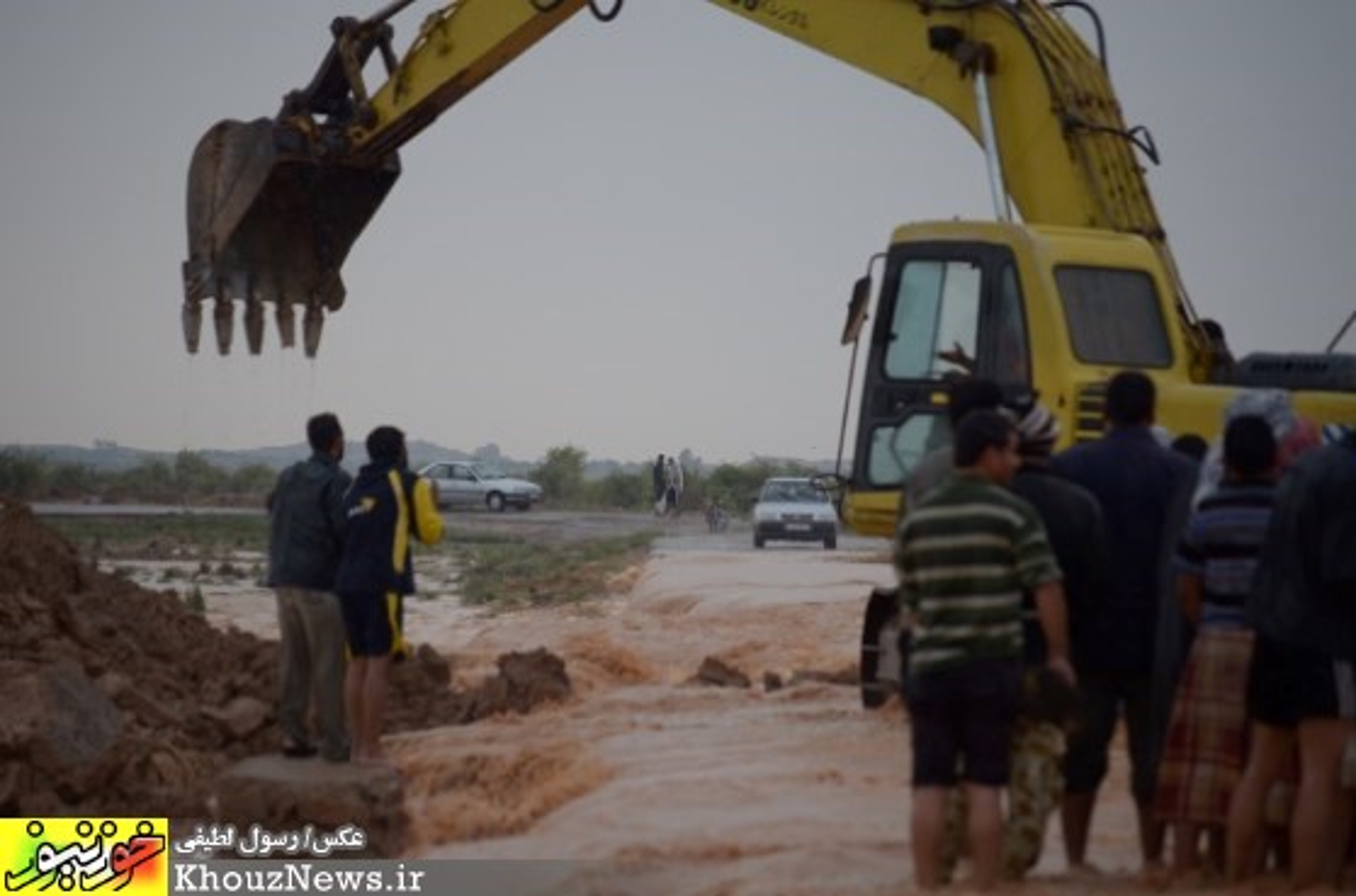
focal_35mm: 218
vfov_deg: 6.3
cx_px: 678
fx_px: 8172
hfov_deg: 9.5
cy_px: 448
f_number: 5
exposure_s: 1/400
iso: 500
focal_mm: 145
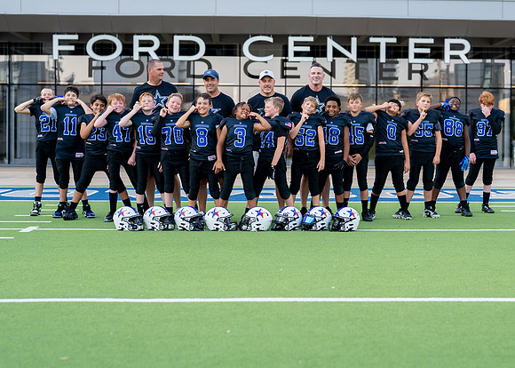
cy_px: 163
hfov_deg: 28.3
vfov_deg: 20.4
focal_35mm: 70
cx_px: 289
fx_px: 1019
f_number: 2
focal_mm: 50
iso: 200
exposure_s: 1/800
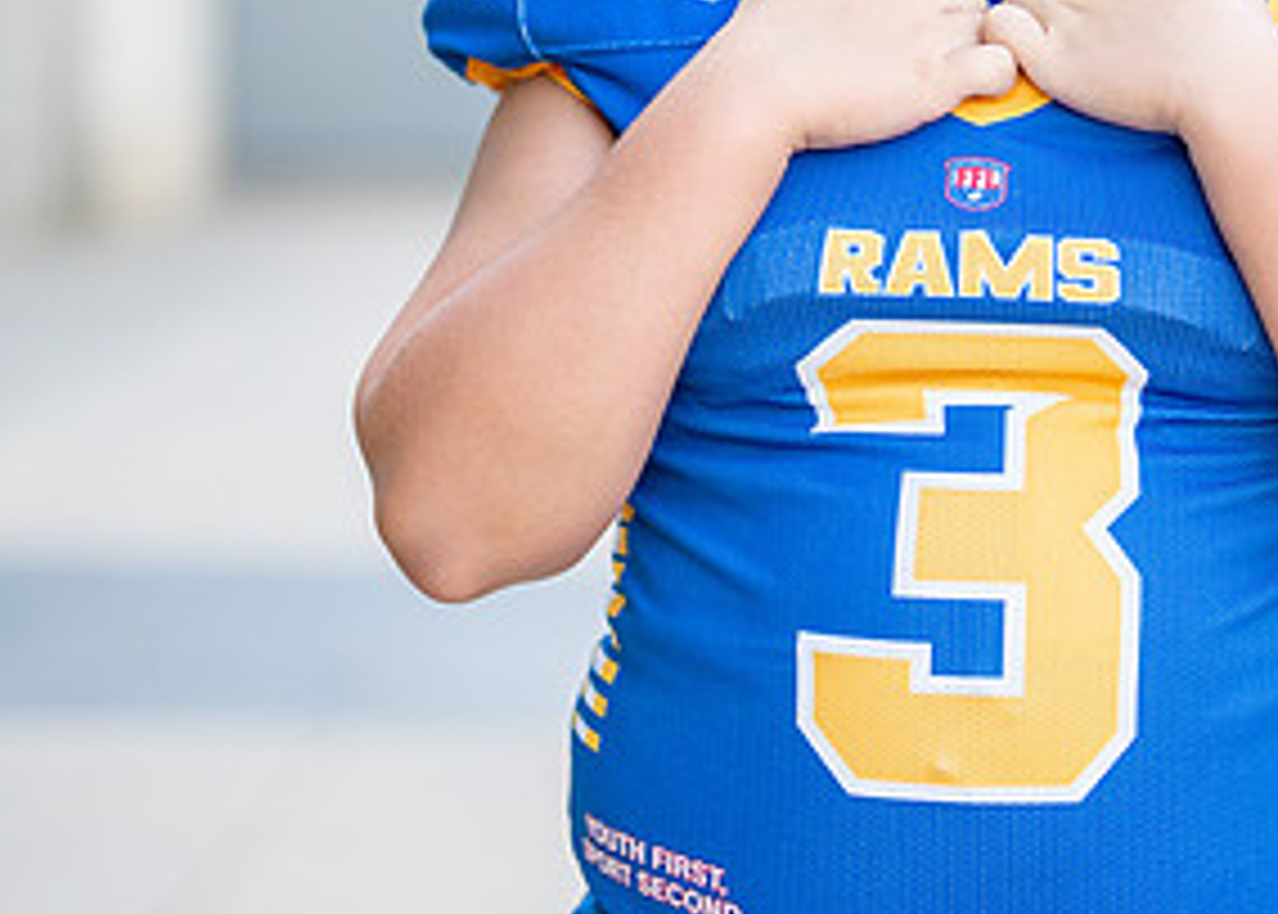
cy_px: 43
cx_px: 1039
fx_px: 5228
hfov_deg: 13.9
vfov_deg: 9.9
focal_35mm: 144
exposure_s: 1/2000
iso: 200
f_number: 1.2
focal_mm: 50
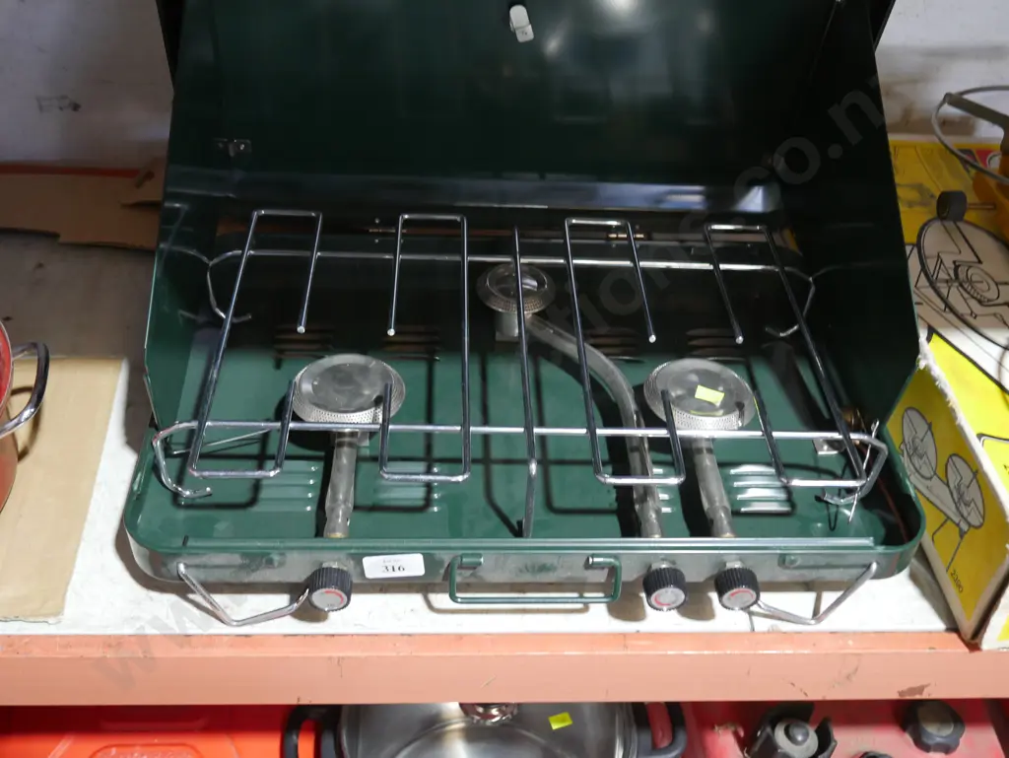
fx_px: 1108
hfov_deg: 49.0
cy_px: 379
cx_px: 504
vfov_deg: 37.8
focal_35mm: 38
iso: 1250
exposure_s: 1/60
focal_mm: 19
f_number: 4.1
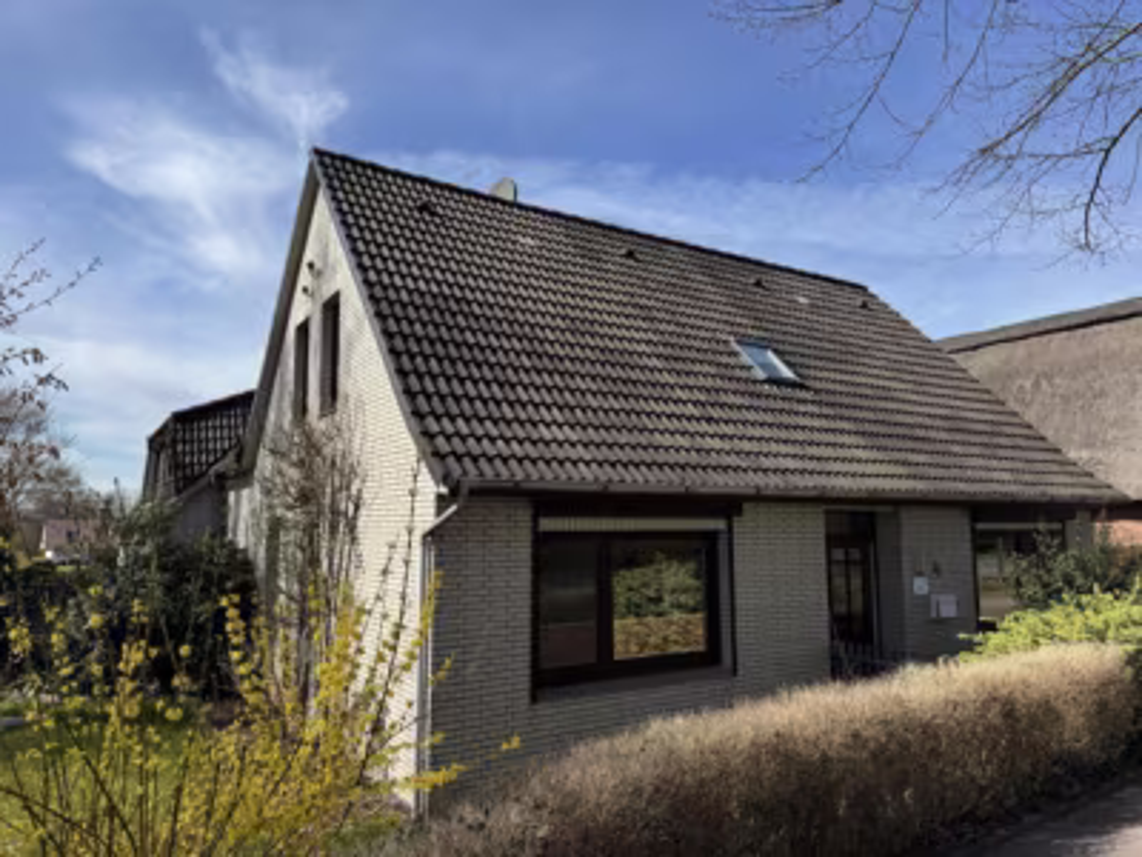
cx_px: 571
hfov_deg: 71.6
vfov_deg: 56.8
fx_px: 792
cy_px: 428
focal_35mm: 24
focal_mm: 6.76
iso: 80
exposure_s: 1/4608
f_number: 1.78
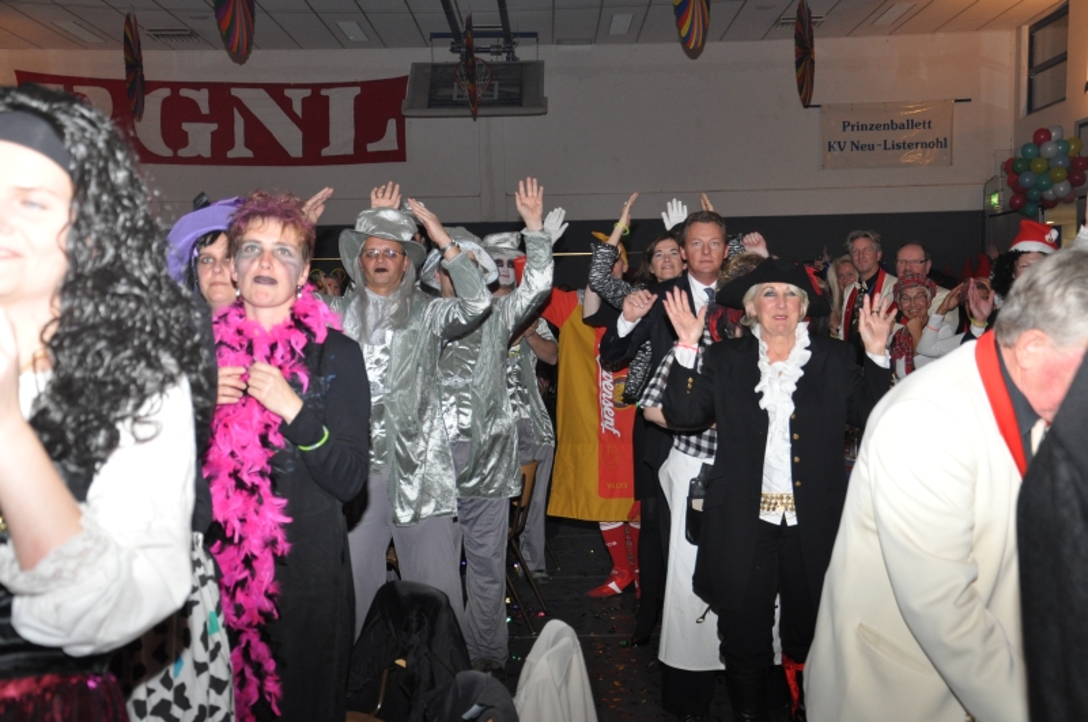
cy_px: 361
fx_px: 1539
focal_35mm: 51
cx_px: 544
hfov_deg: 38.9
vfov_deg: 26.4
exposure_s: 1/60
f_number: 5.6
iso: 800
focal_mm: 34
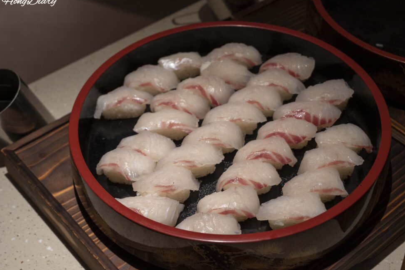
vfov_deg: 21.6
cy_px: 130
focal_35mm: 63
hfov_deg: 31.9
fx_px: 709
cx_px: 203
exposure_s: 1/160
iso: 2000
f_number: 5.6
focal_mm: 60
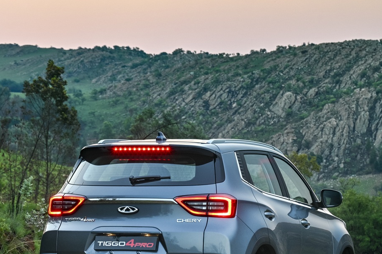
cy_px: 183
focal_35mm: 181
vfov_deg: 7.6
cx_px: 257
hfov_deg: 11.4
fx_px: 1919
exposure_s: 1/15
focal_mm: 110
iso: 500
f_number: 8
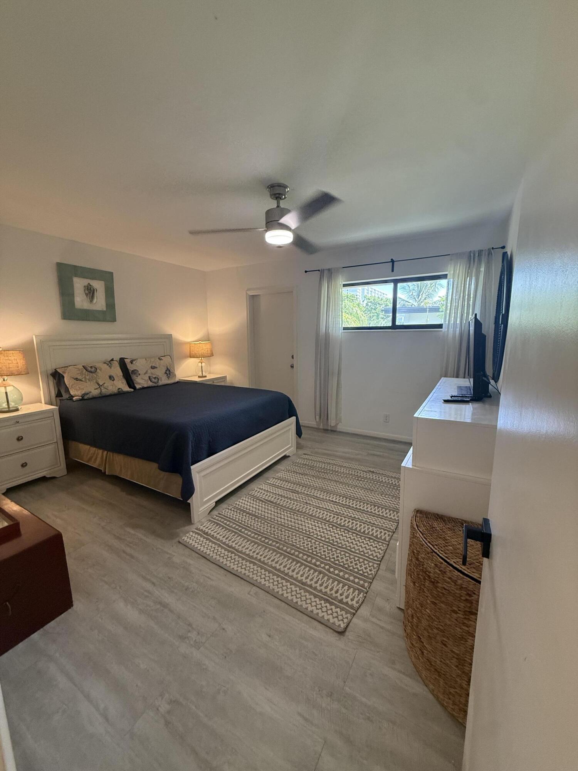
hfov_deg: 85.7
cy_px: 386
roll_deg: +0.2
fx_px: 312
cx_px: 289
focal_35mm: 14
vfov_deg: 102.1
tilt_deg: -8.5
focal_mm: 2.22
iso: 320
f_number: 2.2
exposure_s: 1/120
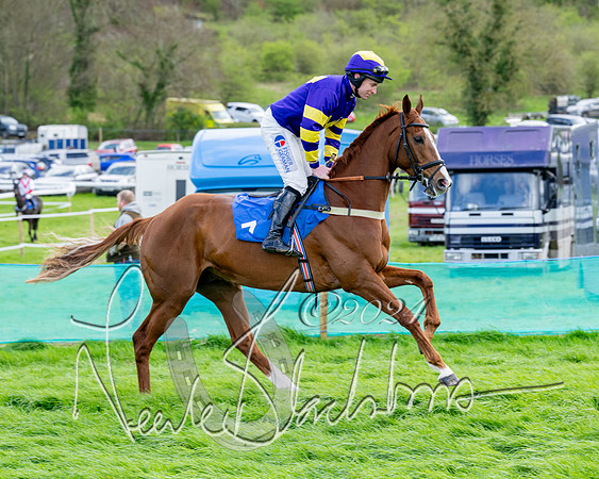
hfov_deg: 15.5
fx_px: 2197
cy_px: 266
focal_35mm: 124
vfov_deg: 12.4
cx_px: 330
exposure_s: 1/640
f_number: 5
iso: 400
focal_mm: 99
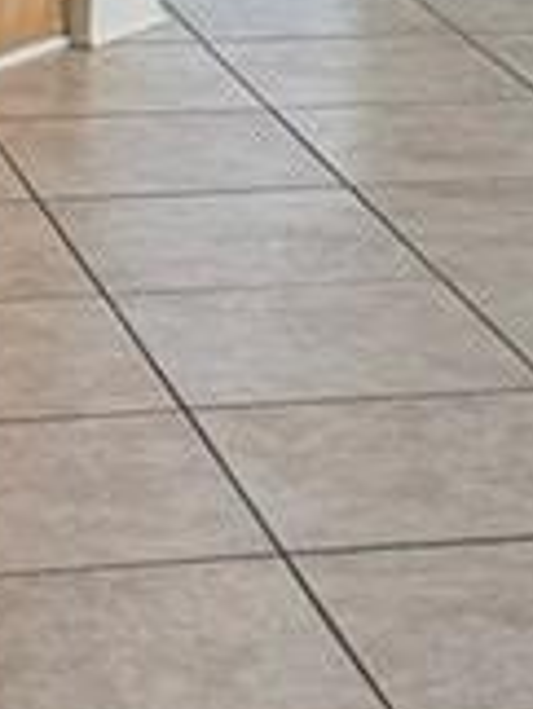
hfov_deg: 8.3
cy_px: -669
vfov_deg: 10.3
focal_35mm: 179
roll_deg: -2.2
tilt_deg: -0.7
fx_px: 3670
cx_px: 366
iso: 80
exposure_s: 1/298
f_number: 1.78
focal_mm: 6.76
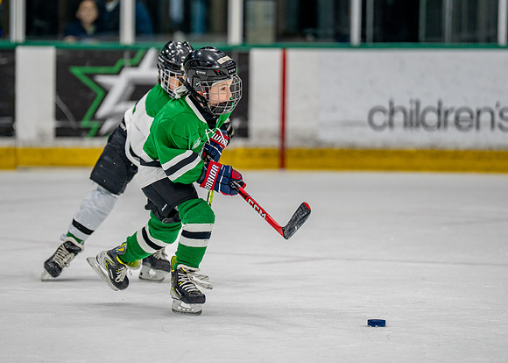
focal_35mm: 262
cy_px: 141
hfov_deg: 7.7
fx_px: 3786
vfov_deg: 5.5
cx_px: 235
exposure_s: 1/1250
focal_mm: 200
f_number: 2.8
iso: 1000
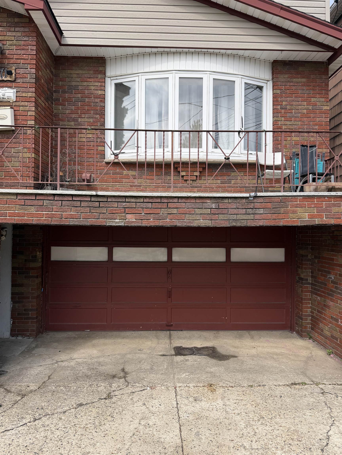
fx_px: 316
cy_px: 228
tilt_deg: +2.1
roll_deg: +0.0
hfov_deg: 56.8
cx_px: 171
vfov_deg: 71.6
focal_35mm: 24
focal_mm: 6.76
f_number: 1.78
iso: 80
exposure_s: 1/3145
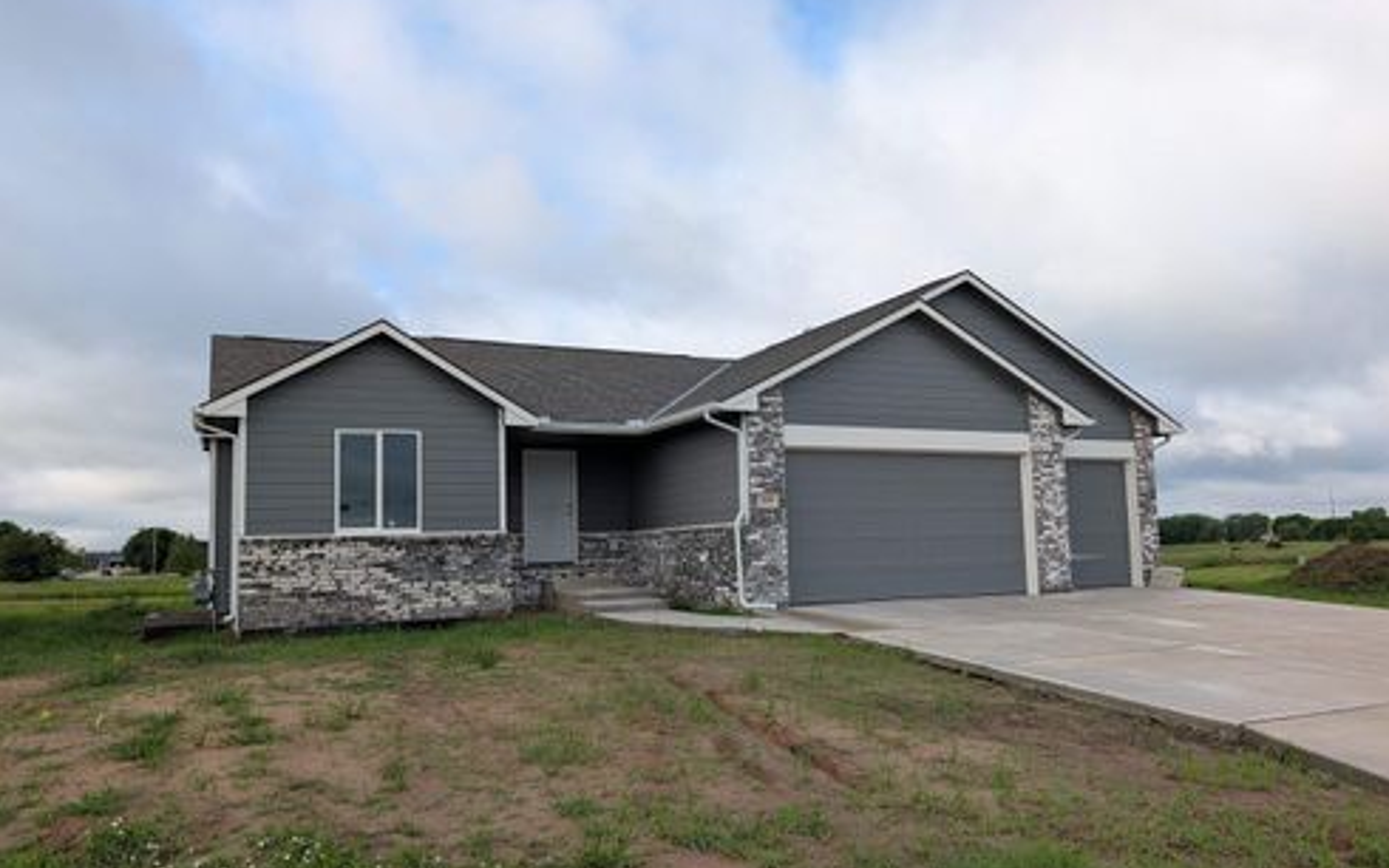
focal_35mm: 26
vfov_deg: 47.5
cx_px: 703
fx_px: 984
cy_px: 462
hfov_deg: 70.4
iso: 18
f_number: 1.68
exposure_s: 1/717
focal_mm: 6.9
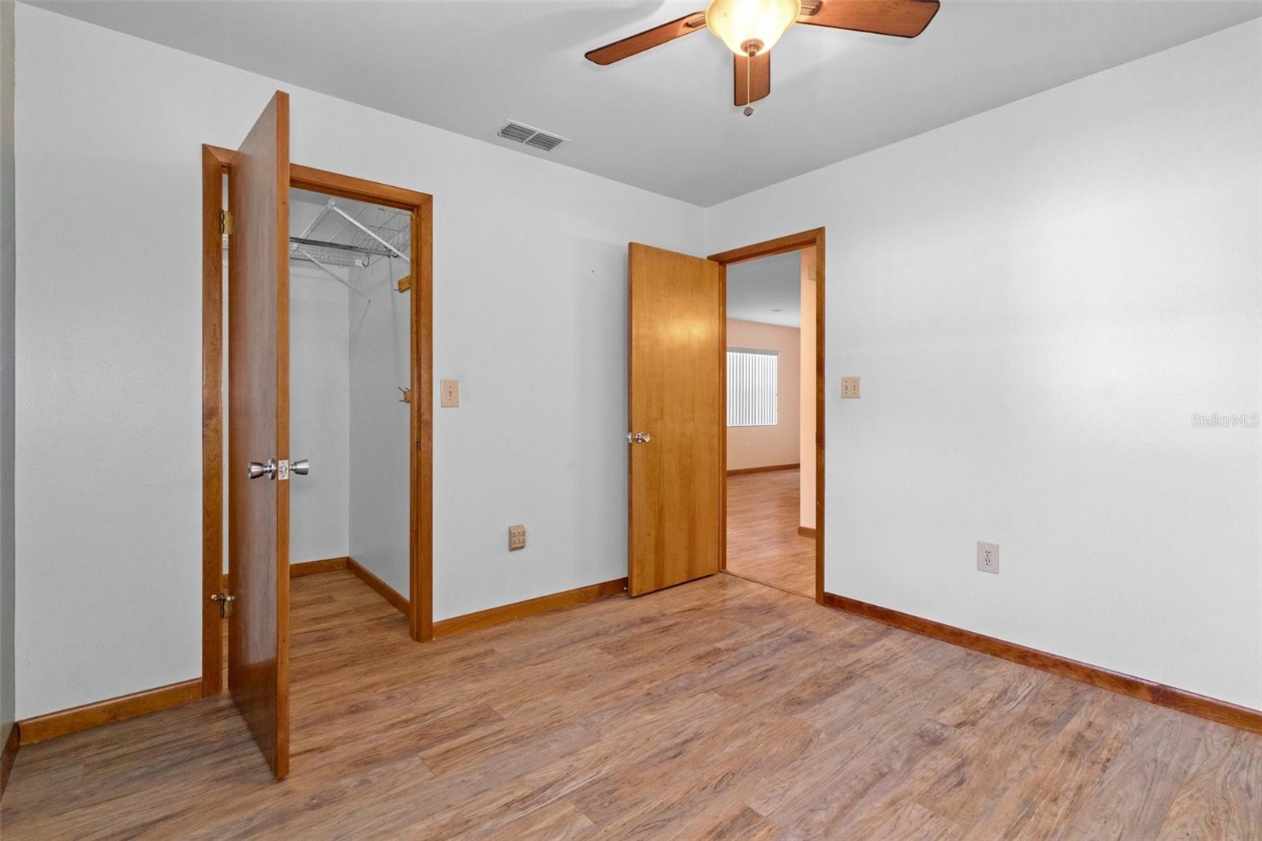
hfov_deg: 95.0
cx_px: 631
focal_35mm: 16
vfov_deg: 72.0
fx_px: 578
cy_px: 420
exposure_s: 1/3
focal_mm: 11
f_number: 8
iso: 320
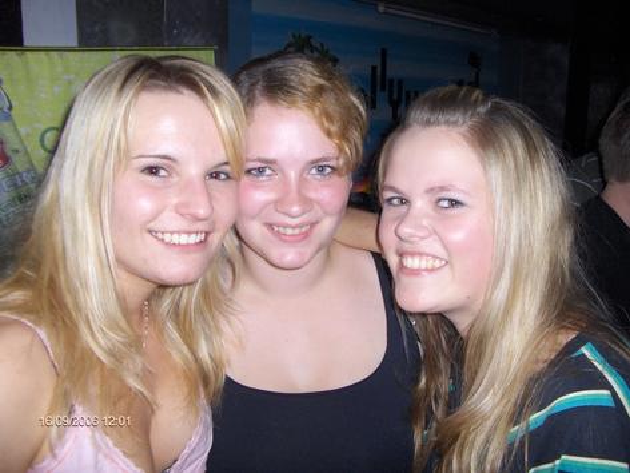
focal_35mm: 35
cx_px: 315
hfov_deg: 52.6
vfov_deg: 40.7
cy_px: 236
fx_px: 637
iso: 100
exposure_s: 1/60
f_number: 2.6
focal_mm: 5.8
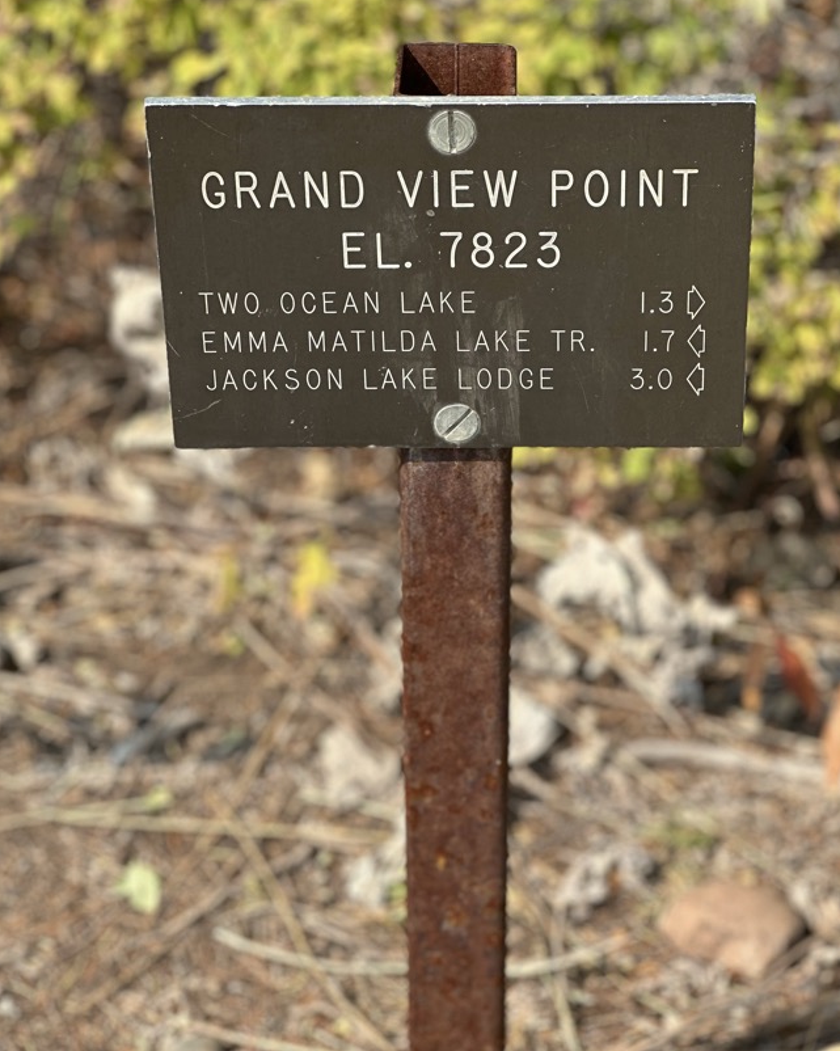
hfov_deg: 16.0
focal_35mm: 96
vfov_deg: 20.0
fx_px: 2985
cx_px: 439
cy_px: 612
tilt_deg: -35.1
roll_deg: -0.8
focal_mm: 9
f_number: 2.8
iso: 32
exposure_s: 1/371
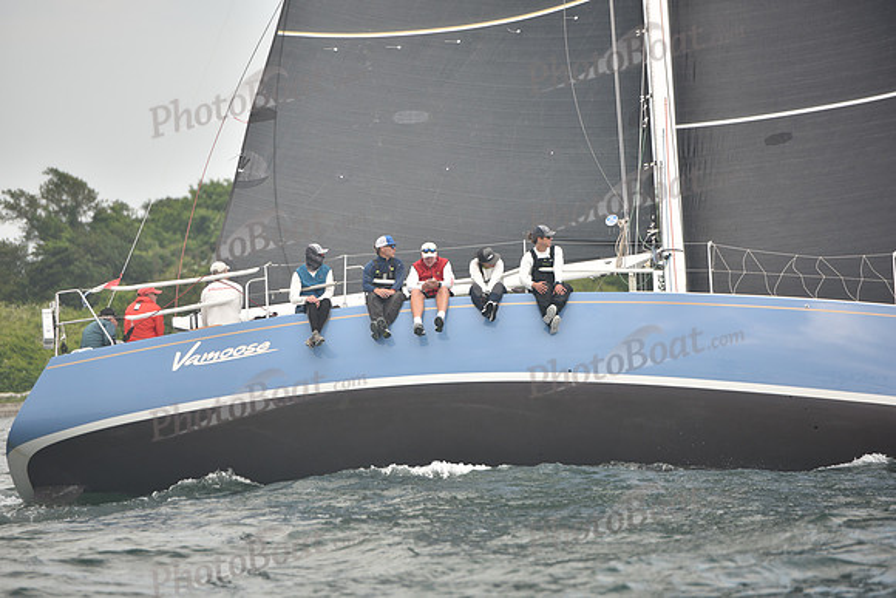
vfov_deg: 6.9
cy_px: 299
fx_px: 4979
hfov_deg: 10.3
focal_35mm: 200
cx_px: 448
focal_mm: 200
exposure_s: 1/500
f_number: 3.5
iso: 250
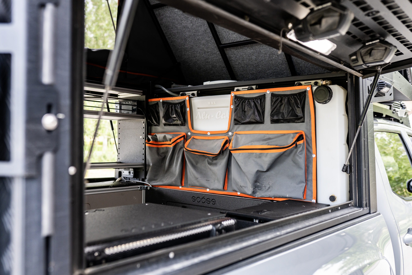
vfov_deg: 37.9
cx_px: 206
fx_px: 401
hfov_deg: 54.4
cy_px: 138
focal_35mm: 35
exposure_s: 1/500
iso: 640
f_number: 2.8
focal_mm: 35
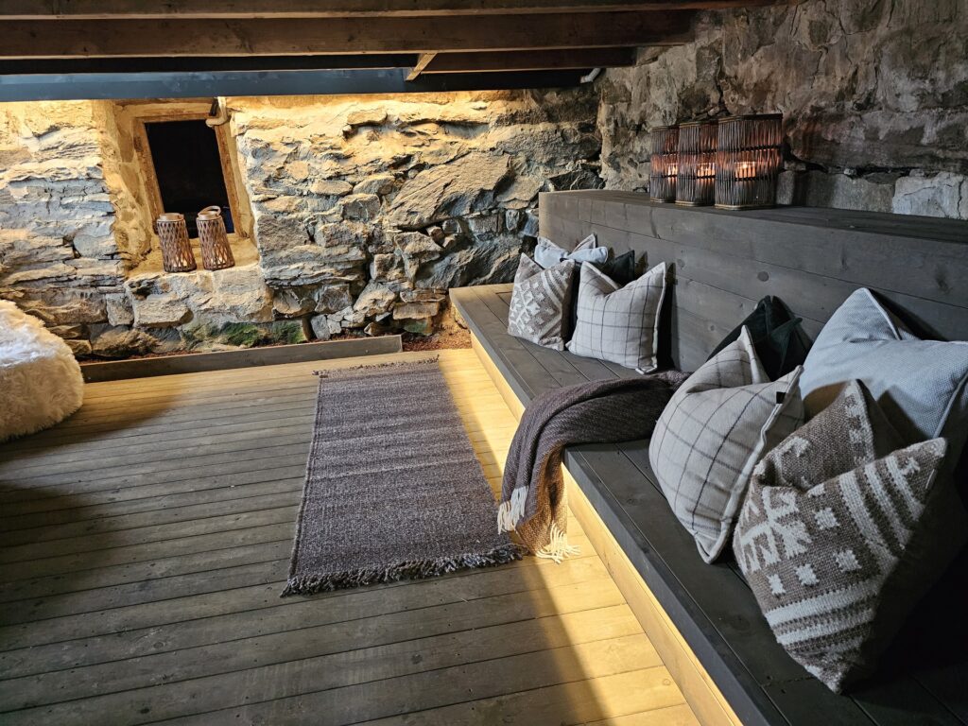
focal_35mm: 23
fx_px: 643
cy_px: 363
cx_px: 484
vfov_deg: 58.9
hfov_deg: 73.9
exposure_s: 1/100
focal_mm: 6.3
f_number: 1.7
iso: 1000
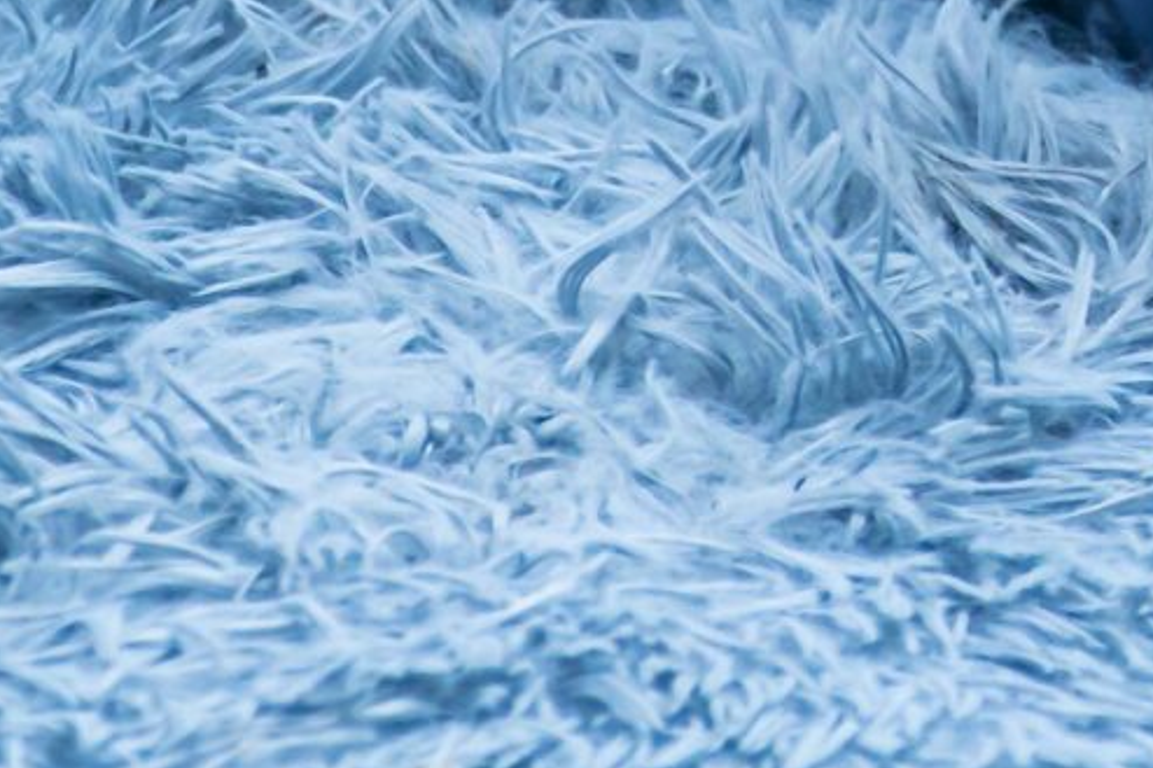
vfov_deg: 5.9
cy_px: -1003
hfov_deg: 9.0
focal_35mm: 226
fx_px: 7222
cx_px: 1587
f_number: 4
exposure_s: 1/60
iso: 640
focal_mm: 29
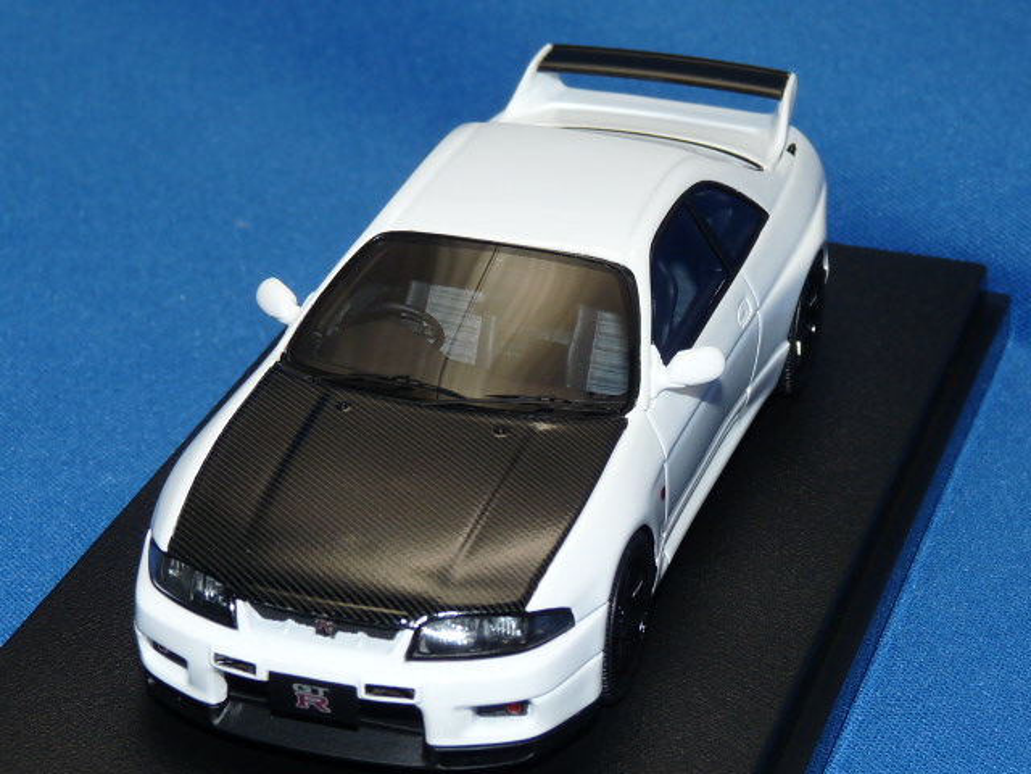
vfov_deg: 13.3
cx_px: 516
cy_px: 387
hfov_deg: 17.7
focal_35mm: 111
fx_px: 3306
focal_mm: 11.1
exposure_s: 1/30
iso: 100
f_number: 4
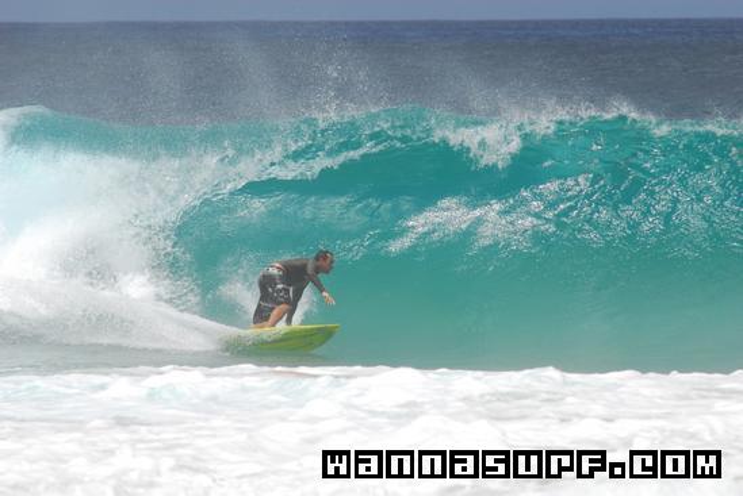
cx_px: 372
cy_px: 248
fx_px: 9295
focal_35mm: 450
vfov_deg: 3.1
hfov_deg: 4.6
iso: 200
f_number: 8
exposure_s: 1/1000
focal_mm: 300
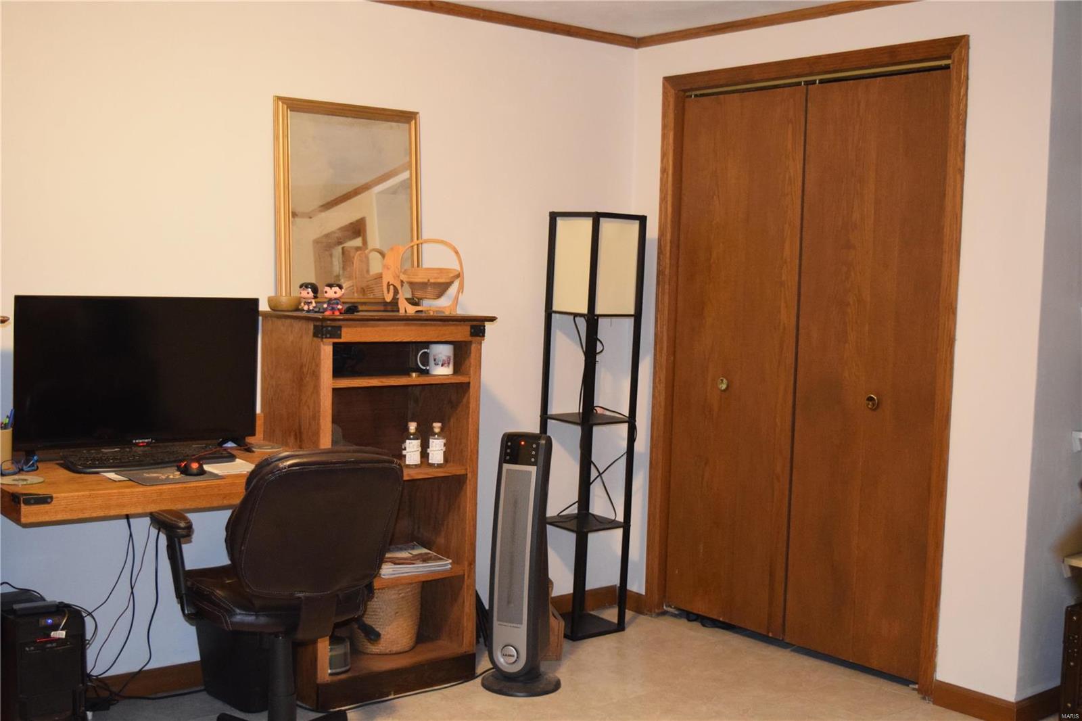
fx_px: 1262
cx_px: 541
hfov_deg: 46.4
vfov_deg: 31.9
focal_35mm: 42
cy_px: 360
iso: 3200
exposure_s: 1/60
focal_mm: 28
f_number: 4.2
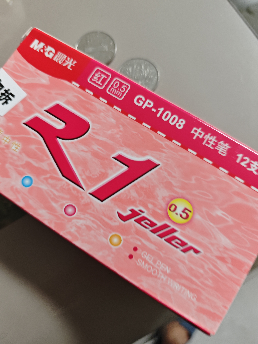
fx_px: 239
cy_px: 172
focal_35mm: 24
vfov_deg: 71.6
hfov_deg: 56.8
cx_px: 129
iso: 640
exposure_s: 1/50
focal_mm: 5.84
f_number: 1.6
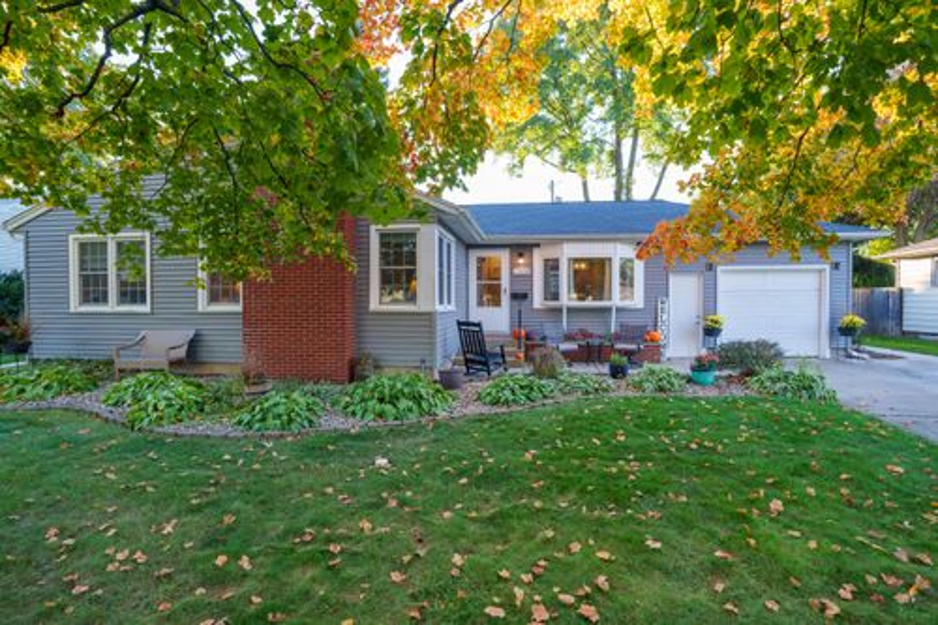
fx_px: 469
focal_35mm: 18
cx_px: 469
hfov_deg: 90.0
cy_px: 312
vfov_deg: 67.3
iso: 2500
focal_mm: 18
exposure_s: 1/800
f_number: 4.5
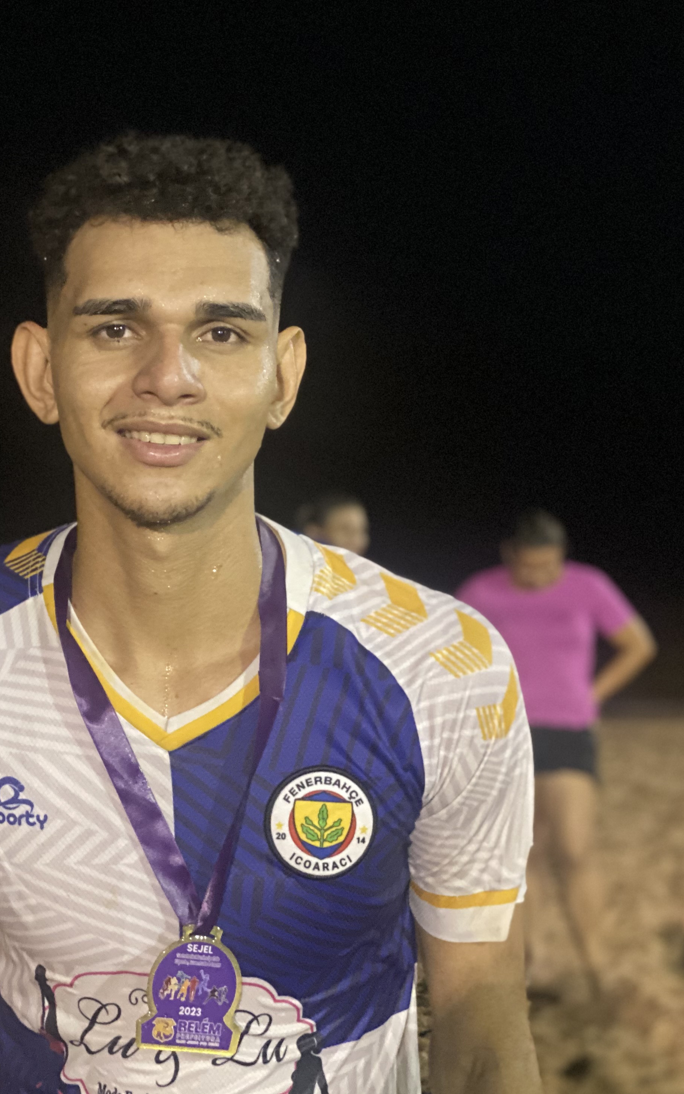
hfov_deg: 16.9
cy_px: 540
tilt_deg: -4.0
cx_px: 81
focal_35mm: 76
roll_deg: -2.3
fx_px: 2266
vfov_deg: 27.1
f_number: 2
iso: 400
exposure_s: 1/17
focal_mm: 6
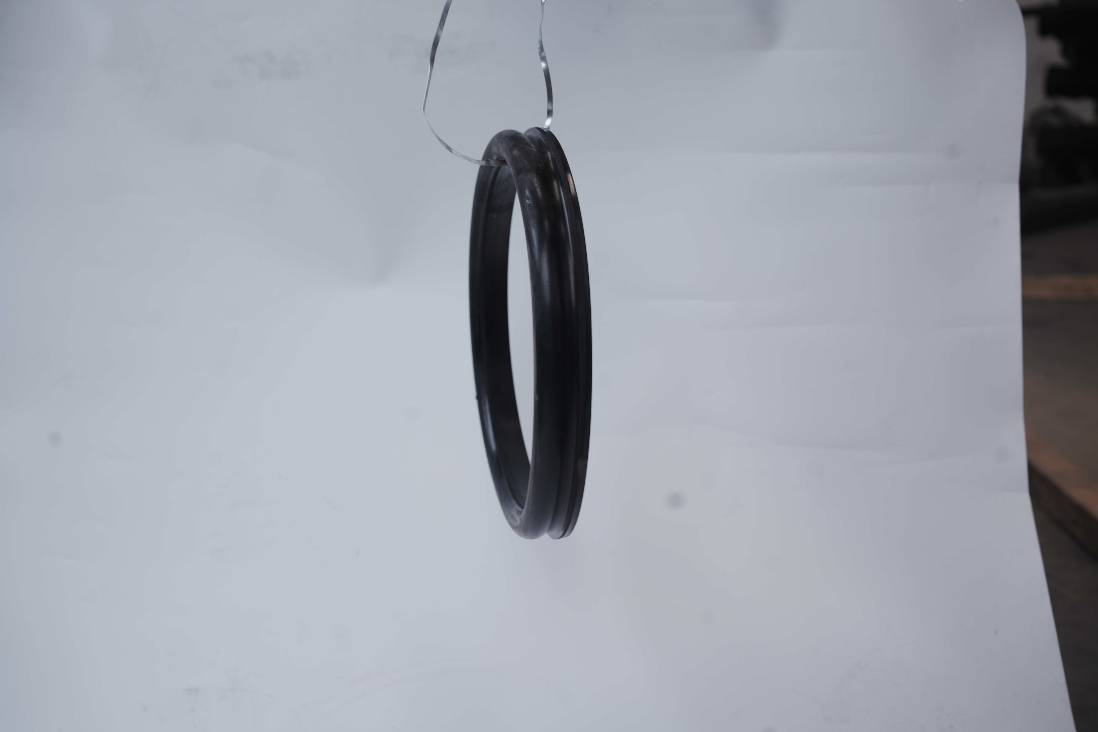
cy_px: 366
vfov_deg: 37.9
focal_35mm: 35
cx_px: 549
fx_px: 1067
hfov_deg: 54.4
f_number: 5.6
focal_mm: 35
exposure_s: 1/125
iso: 125
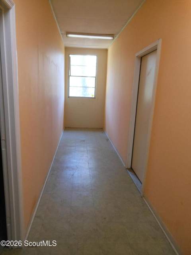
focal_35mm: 25
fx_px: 184
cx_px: 96
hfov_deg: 54.9
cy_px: 128
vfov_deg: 69.4
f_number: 3.2
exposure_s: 1/30
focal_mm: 4.5
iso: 400
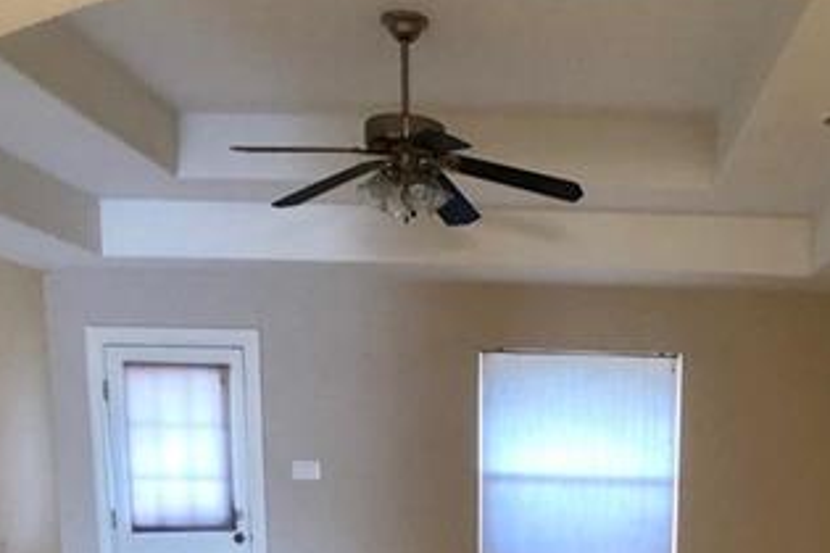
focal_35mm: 71
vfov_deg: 18.3
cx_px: 609
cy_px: 648
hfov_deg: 28.1
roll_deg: +0.4
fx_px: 1637
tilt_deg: -12.9
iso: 40
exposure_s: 1/17
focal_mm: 4
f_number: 1.8
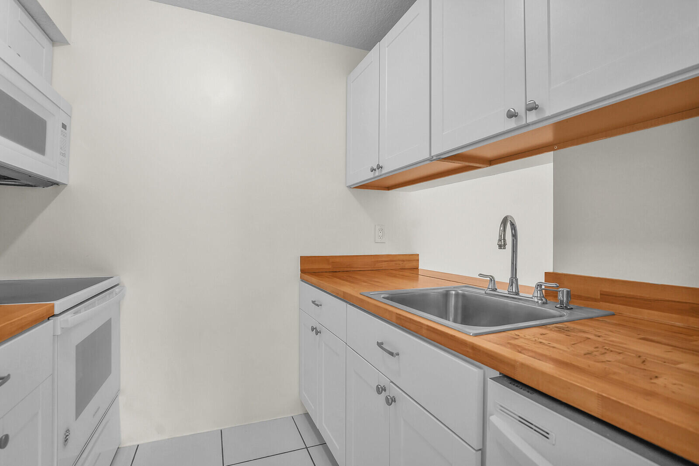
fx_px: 311
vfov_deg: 73.7
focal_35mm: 16
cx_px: 350
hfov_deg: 96.7
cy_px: 233
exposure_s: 1/13
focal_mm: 16
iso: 800
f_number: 4
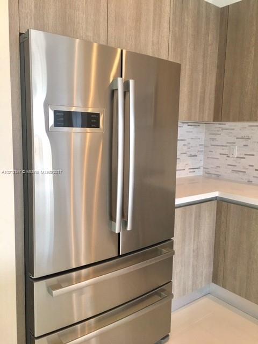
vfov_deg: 61.7
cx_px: 129
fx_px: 288
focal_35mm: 29
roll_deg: -0.9
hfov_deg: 48.2
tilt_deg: -6.5
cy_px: 172
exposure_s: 1/30
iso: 40
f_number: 2.2
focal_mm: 4.15
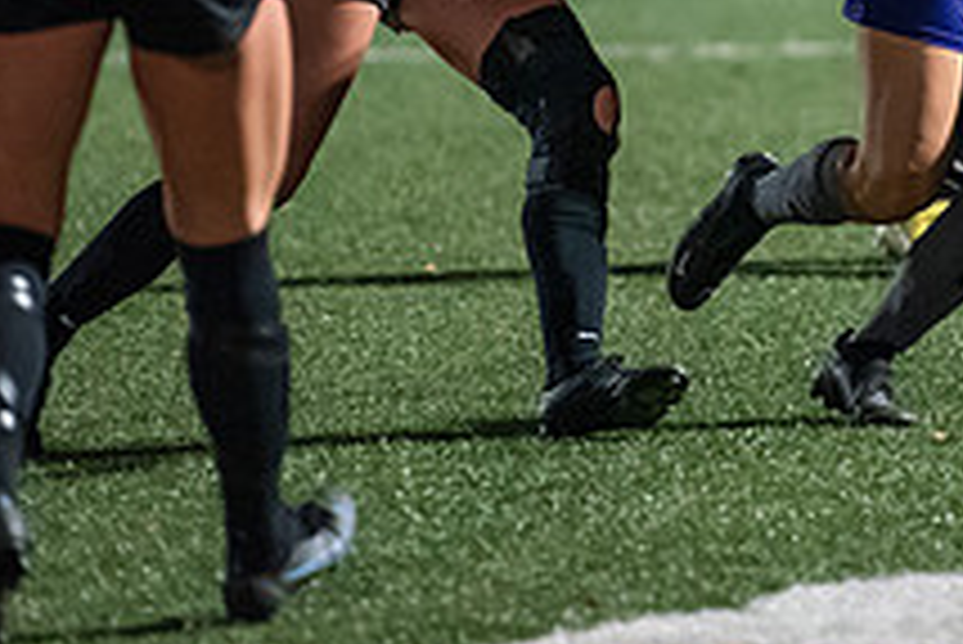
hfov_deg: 3.8
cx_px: 882
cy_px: -38
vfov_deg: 2.5
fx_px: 14481
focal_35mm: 541
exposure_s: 1/1000
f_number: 2.8
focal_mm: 200
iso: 8000
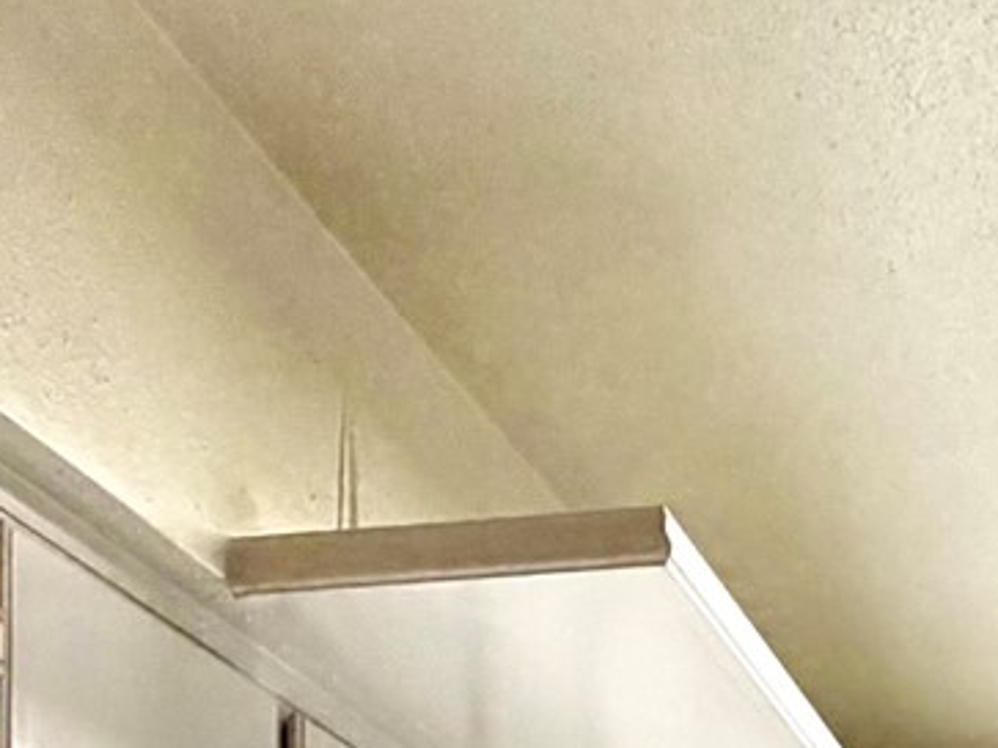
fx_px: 2277
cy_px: 1306
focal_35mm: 79
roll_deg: +1.4
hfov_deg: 23.3
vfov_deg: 16.1
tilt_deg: +2.5
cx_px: 1083
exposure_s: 1/120
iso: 320
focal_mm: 2.22
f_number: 2.2
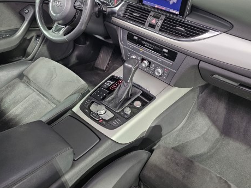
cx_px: 103
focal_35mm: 32
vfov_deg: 43.6
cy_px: 64
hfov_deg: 56.5
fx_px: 232
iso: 320
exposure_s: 1/40
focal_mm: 6.3
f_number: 1.7
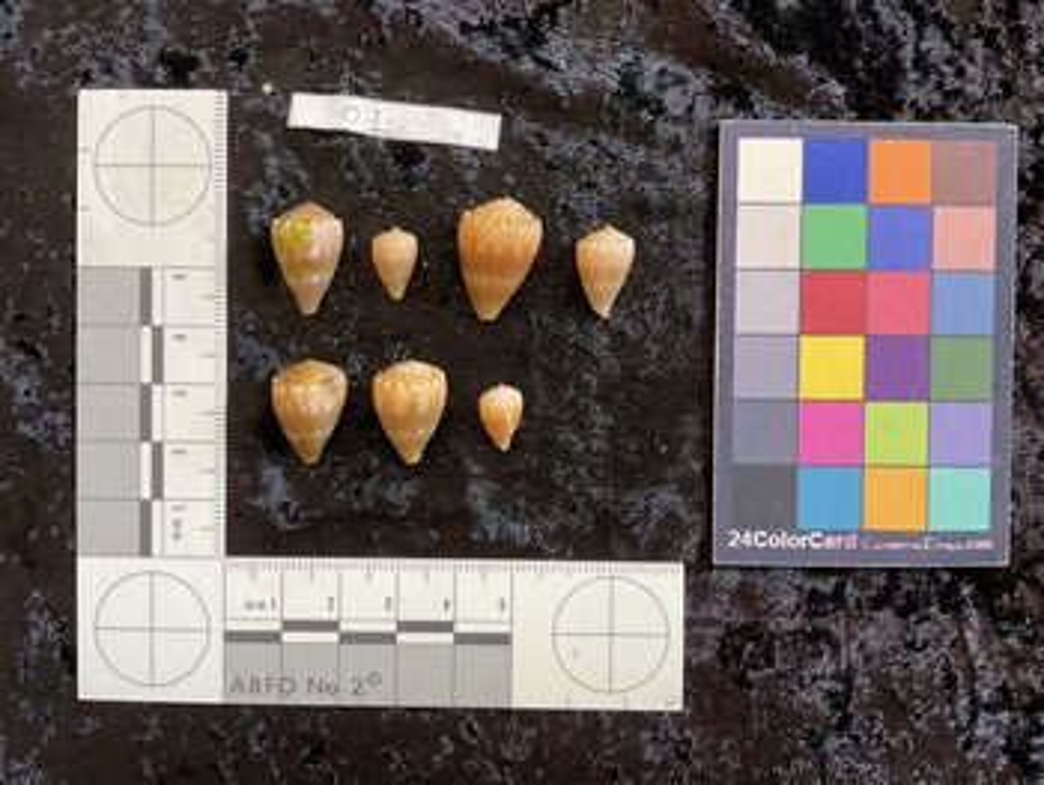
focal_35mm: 29
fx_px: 875
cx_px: 522
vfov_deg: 48.3
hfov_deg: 61.6
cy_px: 392
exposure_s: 1/60
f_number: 1.8
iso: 64
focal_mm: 3
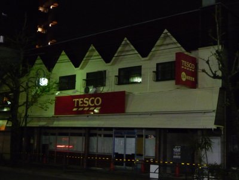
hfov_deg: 38.2
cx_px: 120
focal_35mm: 50
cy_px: 90
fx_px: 345
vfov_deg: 29.1
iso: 800
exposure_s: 1/8
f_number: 4.2
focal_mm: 8.5
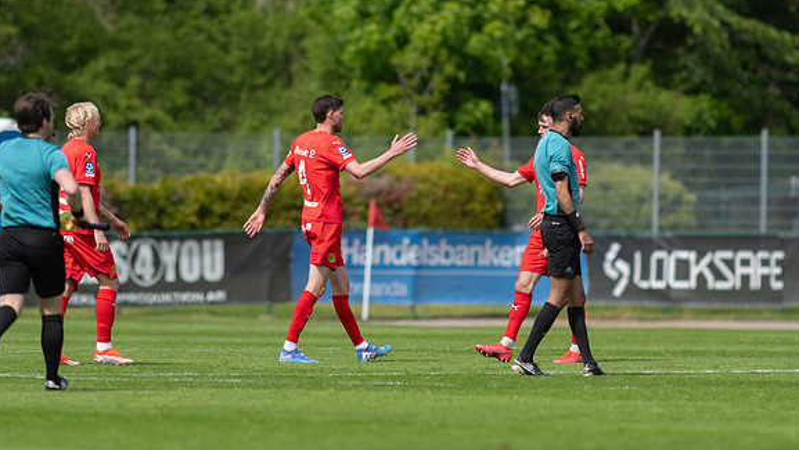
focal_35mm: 474
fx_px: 10046
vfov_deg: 2.6
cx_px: 399
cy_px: 225
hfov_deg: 4.6
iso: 100
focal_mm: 300
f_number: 3.2
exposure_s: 1/2000
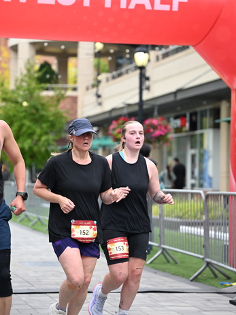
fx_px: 946
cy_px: 137
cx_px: 114
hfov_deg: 14.2
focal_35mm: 104
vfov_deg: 18.9
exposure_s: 1/2000
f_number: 2.8
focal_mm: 91
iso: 640
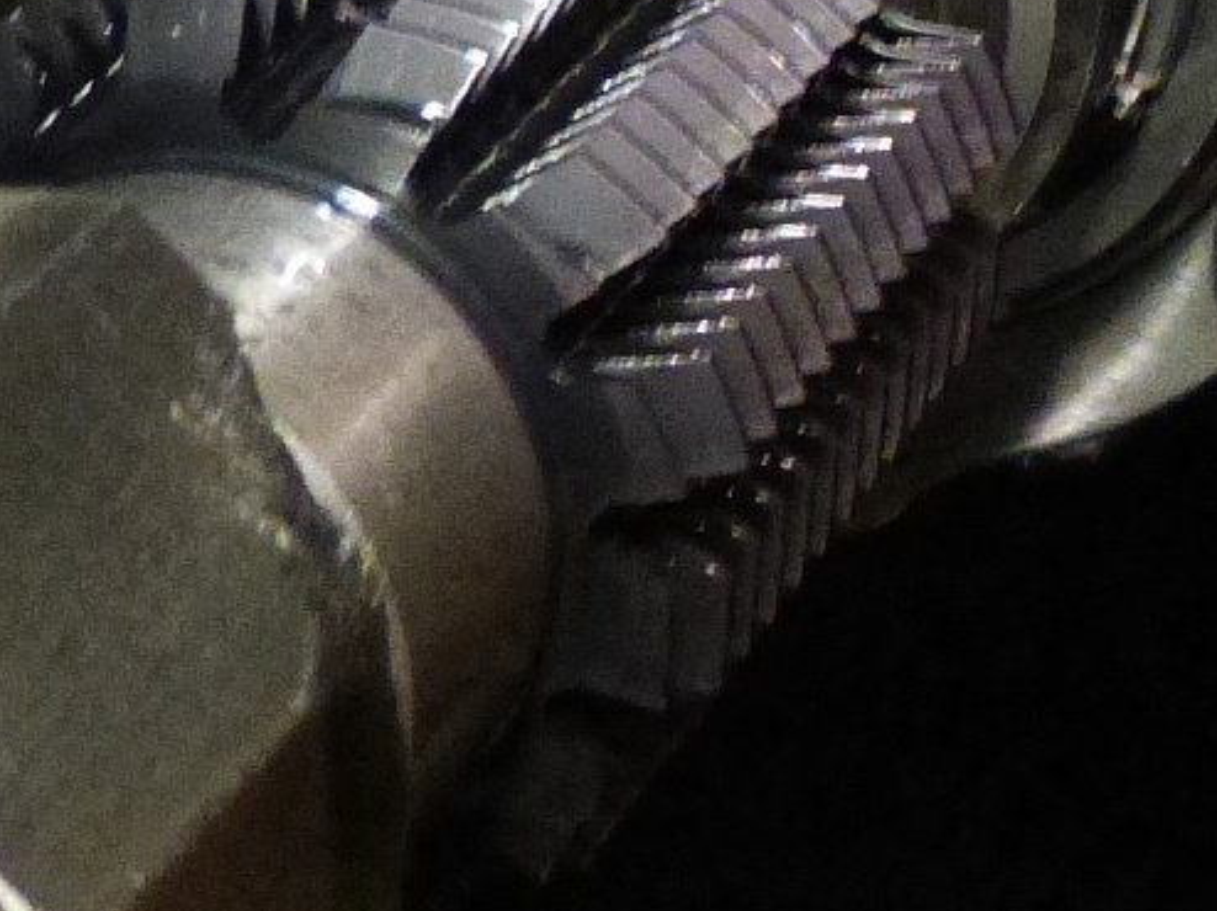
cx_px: 1534
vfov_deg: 6.6
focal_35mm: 224
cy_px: 507
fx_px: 7871
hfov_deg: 8.7
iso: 800
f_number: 3.1
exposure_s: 1/25
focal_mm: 7
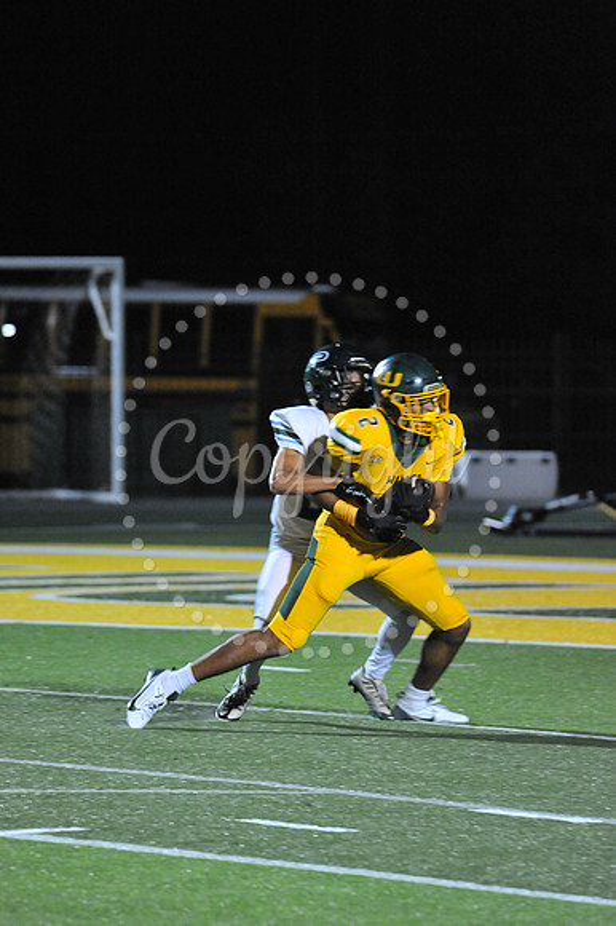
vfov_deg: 7.4
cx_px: 308
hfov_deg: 4.9
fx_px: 7195
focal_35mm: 280
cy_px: 463
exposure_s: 1/200
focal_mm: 280
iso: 6400
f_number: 5.6
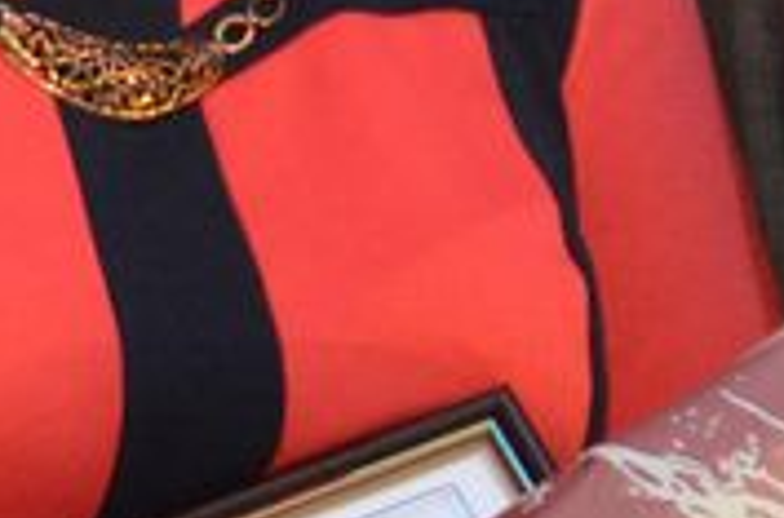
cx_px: -168
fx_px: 14943
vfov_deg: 2.0
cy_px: -91
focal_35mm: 688
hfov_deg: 3.0
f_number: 5
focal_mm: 58
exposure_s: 1/200
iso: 1250
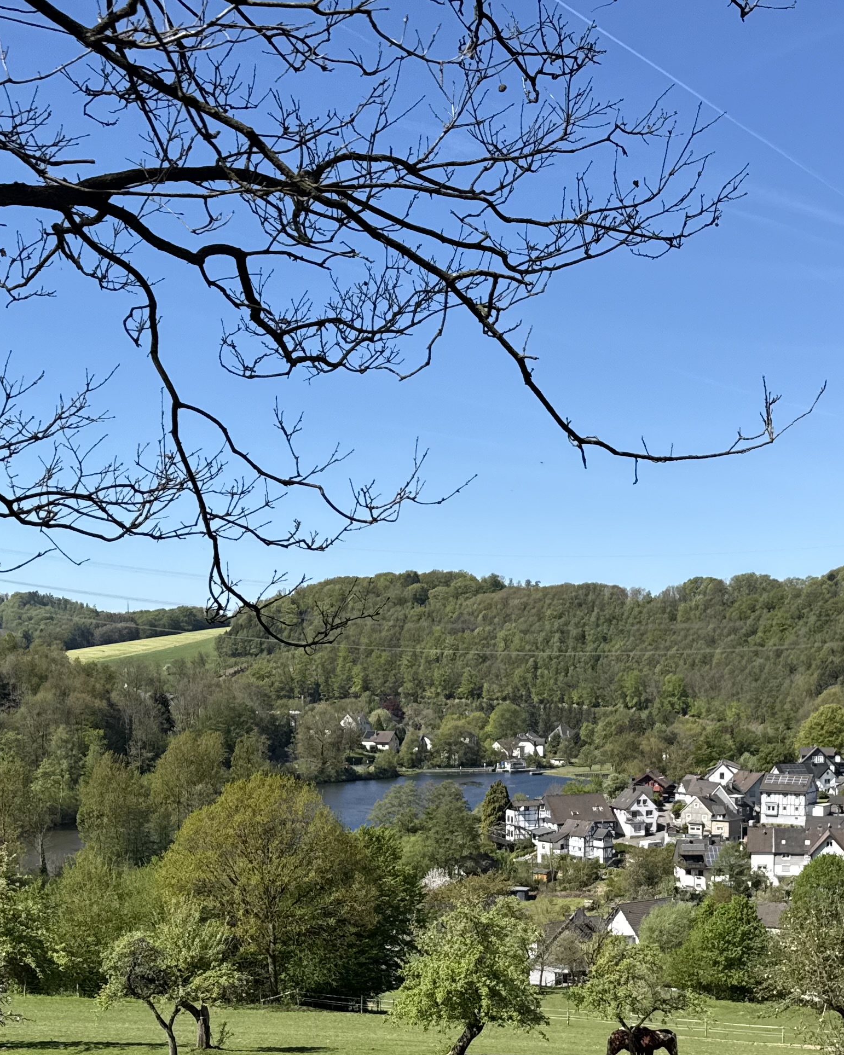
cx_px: 575
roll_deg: -0.7
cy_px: 766
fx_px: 1530
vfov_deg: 37.3
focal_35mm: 49
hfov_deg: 30.6
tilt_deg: -3.6
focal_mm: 6.76
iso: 80
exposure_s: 1/3953
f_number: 1.78
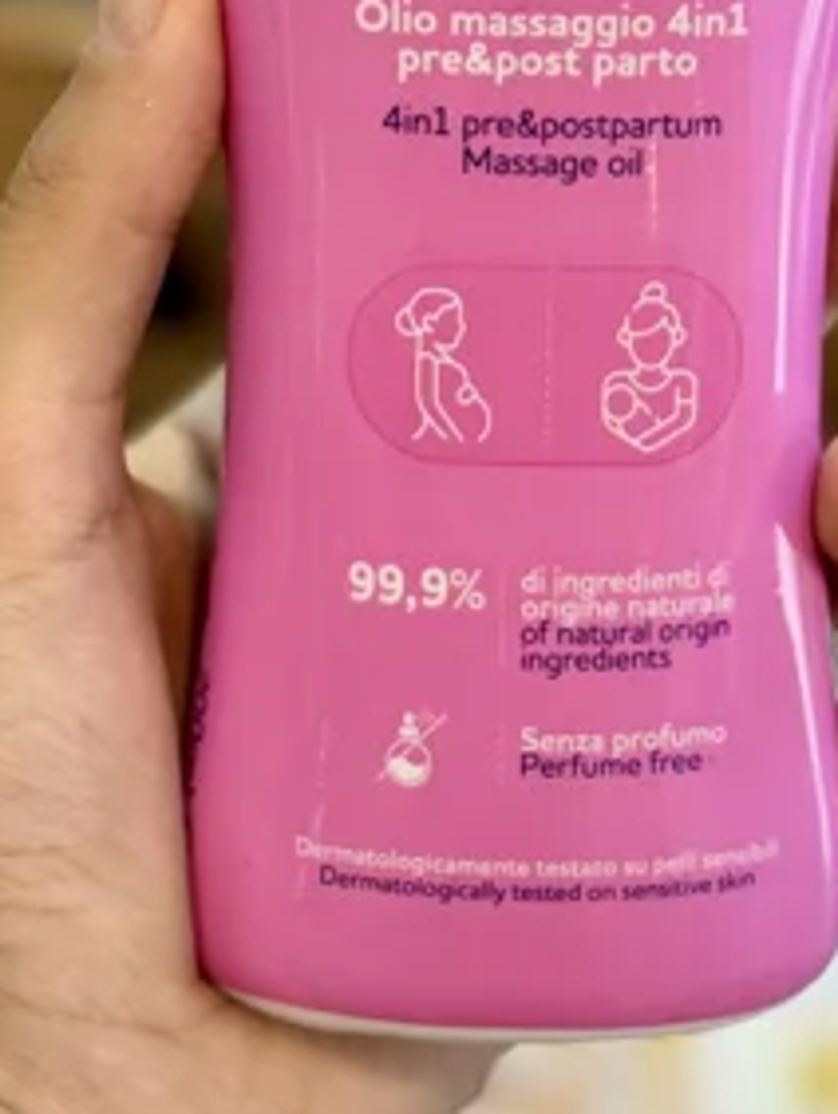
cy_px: 95
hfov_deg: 12.6
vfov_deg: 16.4
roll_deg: -1.3
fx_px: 3803
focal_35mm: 118
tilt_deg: -44.4
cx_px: 518
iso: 50
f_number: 1.6
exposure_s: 1/100
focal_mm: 5.96
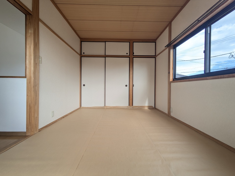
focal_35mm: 14
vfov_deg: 85.7
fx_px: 95
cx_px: 118
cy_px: 88
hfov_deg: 102.0
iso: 49
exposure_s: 1/517
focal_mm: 1.83
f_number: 2.2
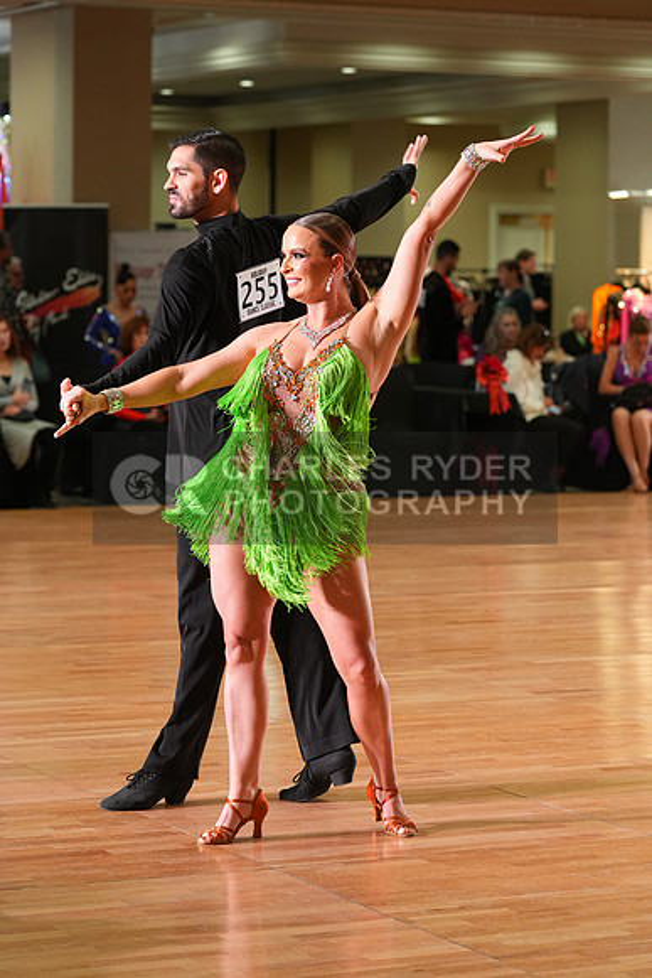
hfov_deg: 12.9
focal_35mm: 106
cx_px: 326
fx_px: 2878
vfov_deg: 19.3
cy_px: 489
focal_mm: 106
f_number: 4
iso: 1600
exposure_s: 1/200
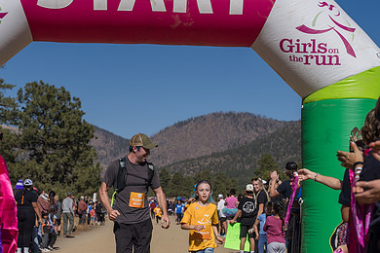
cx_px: 184
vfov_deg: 14.4
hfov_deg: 21.5
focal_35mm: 95
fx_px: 1003
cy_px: 171
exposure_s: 1/8000
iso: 320
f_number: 4
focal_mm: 48.7
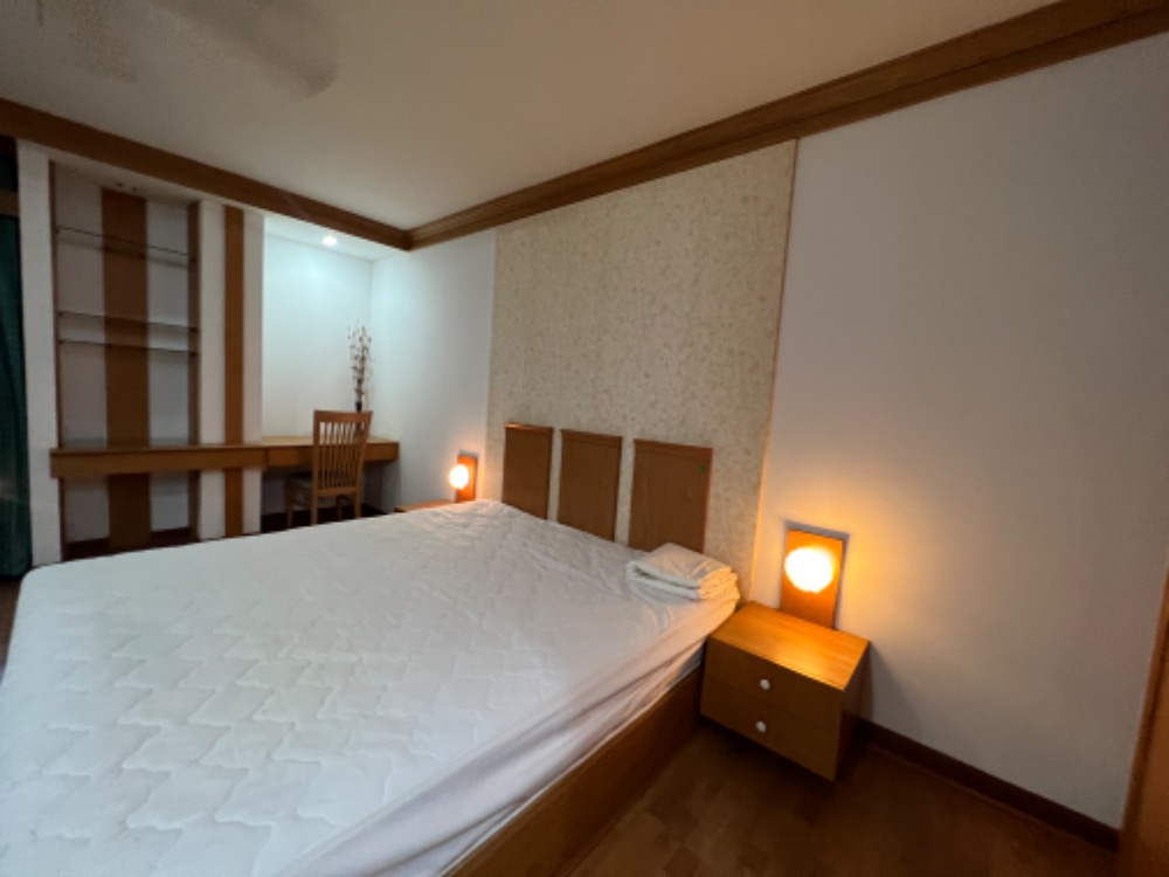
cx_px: 584
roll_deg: -4.5
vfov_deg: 89.9
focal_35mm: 13
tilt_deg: -5.8
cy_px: 438
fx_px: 439
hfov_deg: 106.2
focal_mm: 1.57
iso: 320
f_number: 1.8
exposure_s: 1/50
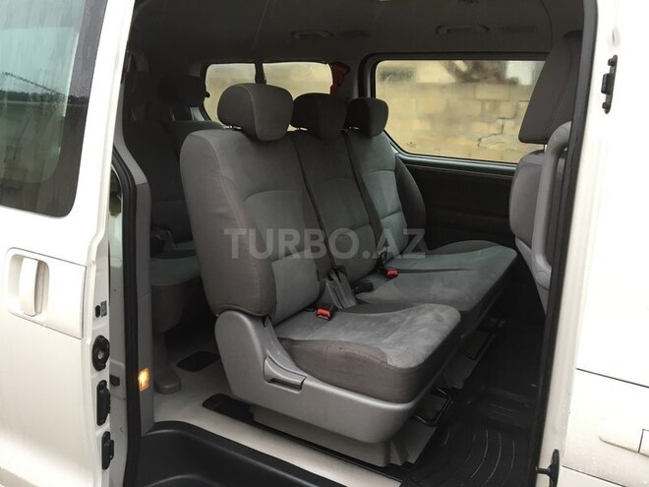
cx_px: 324
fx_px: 544
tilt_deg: -12.5
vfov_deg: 48.2
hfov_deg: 61.7
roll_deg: -2.3
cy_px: 244
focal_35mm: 29
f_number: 2.2
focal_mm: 4.15
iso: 25
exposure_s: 1/33
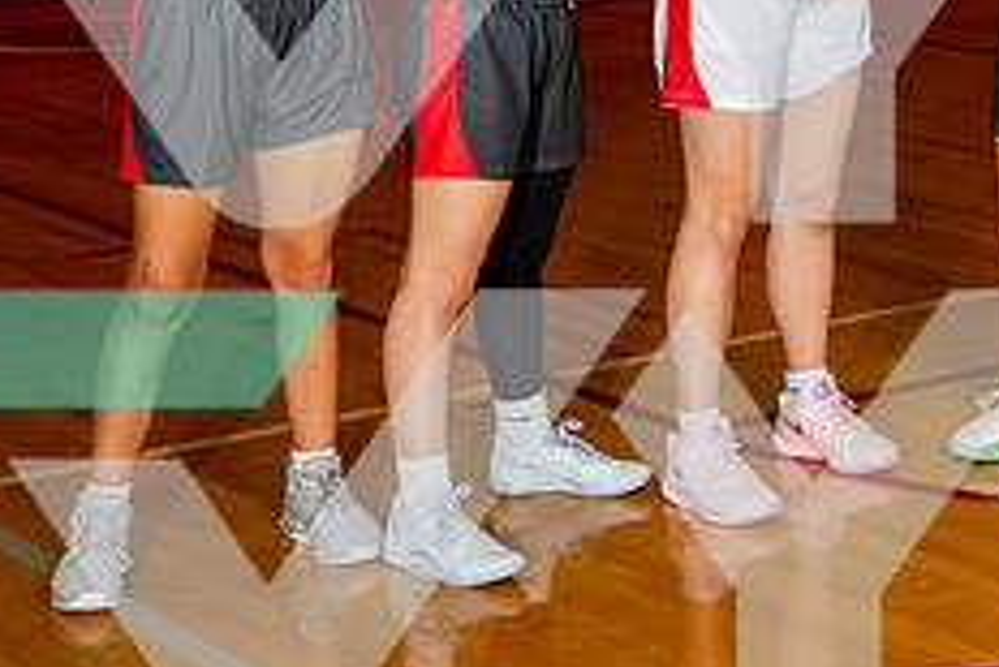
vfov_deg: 12.1
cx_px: 1003
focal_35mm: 112
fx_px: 3110
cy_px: -2
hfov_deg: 17.8
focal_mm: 44
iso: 400
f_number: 6.3
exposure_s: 1/200
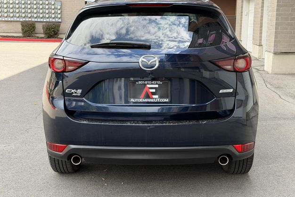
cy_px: 89
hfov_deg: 38.9
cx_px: 147
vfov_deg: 26.5
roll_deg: -0.5
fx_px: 418
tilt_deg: -7.6
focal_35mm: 51
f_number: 1.78
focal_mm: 6.76
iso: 64
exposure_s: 1/693
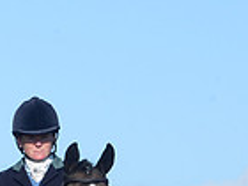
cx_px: -241
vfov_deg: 2.3
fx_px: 4578
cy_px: 276
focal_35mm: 639
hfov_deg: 3.1
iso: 800
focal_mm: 160
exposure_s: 1/1000
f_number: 10
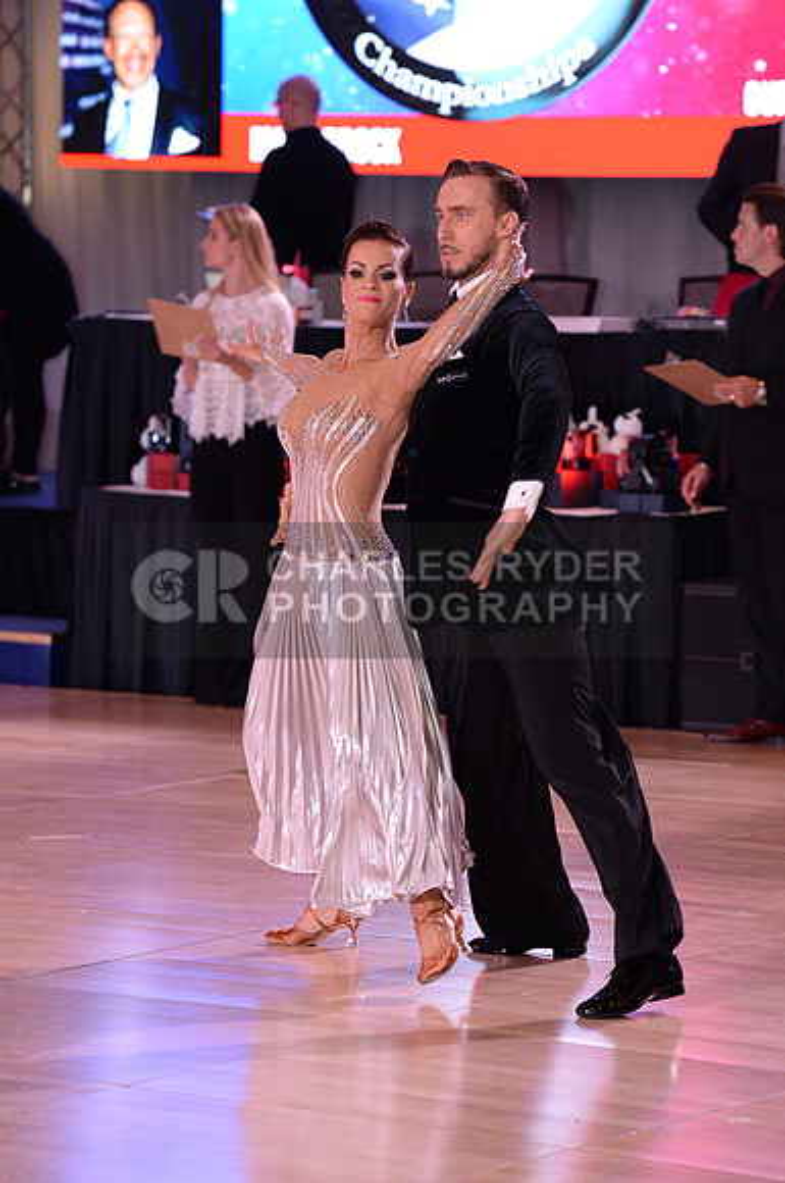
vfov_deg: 12.5
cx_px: 392
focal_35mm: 165
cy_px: 592
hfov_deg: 8.3
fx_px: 5413
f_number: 4.5
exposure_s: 1/250
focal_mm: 165
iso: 2000
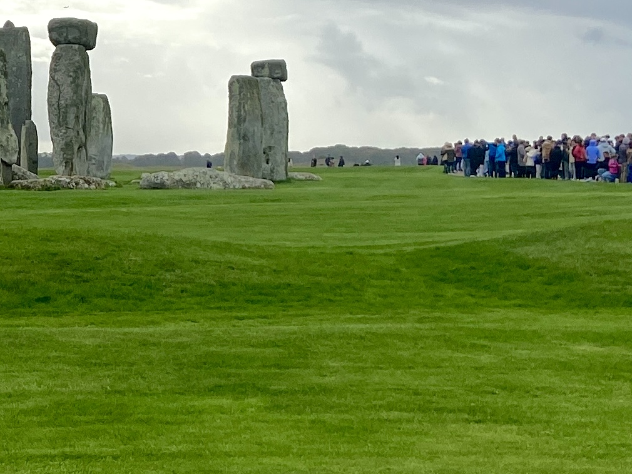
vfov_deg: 15.5
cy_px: 175
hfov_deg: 19.5
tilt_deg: +0.0
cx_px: -116
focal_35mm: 95
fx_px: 1735
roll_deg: -0.3
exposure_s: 1/1377
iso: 32
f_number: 1.8
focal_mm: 4.25
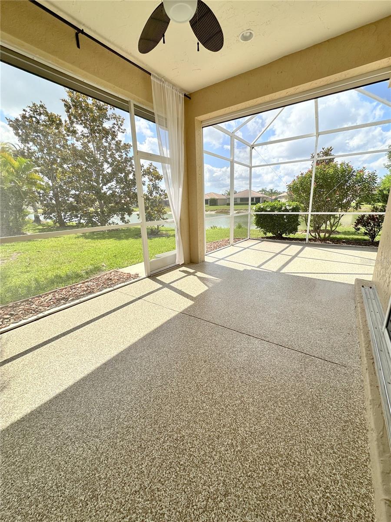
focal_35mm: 14
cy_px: 261
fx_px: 211
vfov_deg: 102.1
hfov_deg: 85.7
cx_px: 196
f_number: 2.2
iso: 40
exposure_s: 1/1147
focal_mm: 2.22
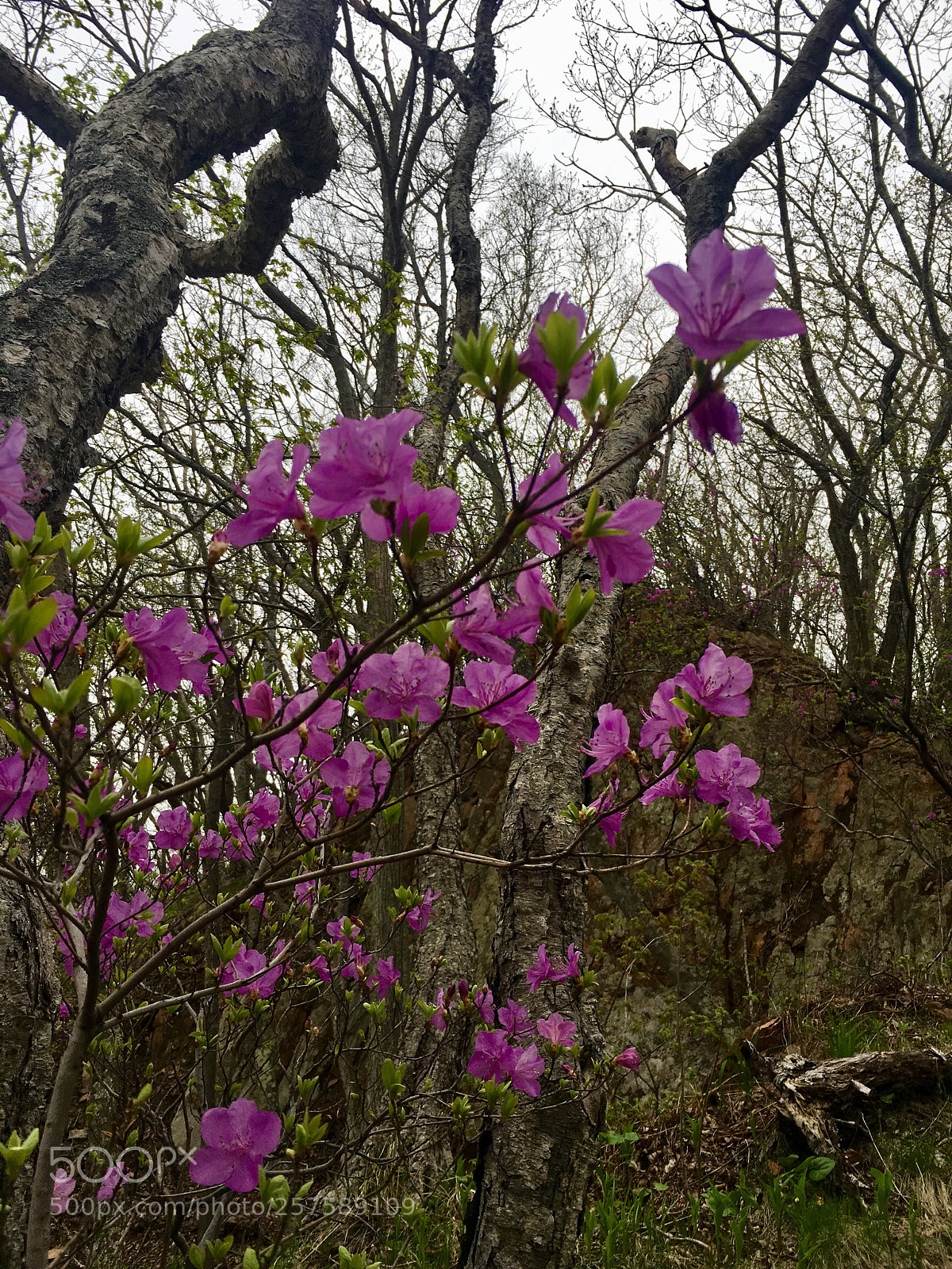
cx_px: 476
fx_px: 1063
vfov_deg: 61.7
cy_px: 634
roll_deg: -0.2
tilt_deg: +18.7
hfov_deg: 48.2
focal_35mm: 29
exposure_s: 1/496
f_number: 2.2
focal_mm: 4.15
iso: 25
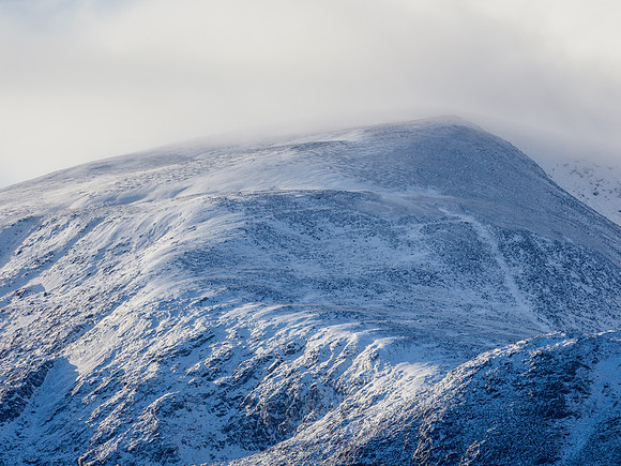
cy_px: 233
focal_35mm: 601
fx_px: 10782
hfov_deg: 3.3
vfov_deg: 2.5
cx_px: 310
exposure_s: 1/2500
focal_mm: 300
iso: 200
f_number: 4
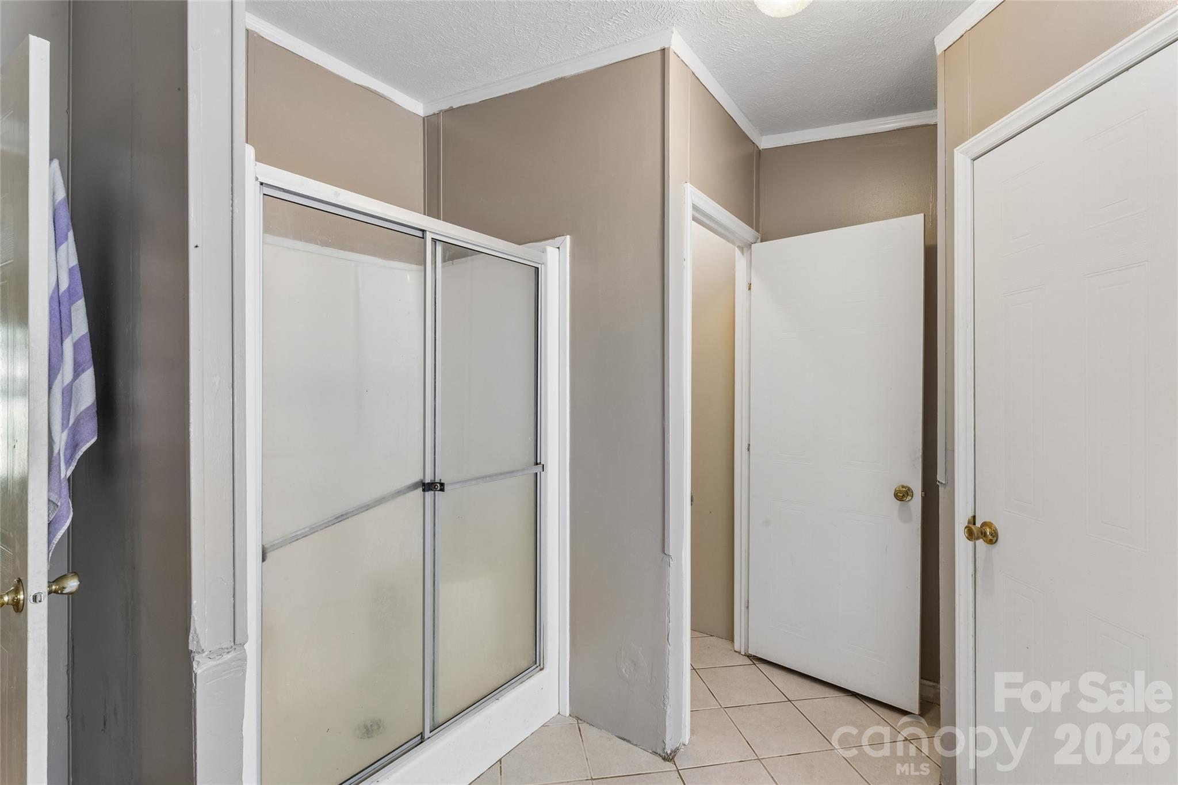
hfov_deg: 96.0
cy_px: 392
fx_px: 530
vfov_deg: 73.1
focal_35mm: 16
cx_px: 589
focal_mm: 16.2
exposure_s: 1/2
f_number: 13
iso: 400
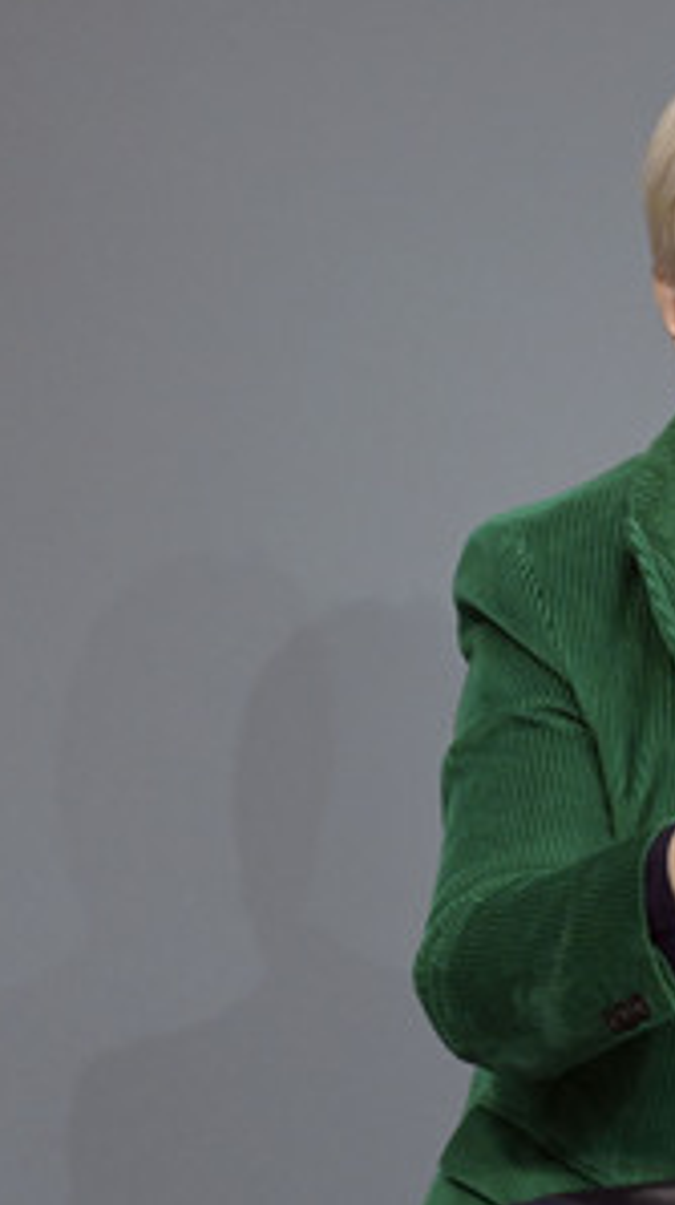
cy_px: 602
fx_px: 25304
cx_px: 863
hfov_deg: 1.5
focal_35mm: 793
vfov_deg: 2.7
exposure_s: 1/400
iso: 12800
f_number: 5.6
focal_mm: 500
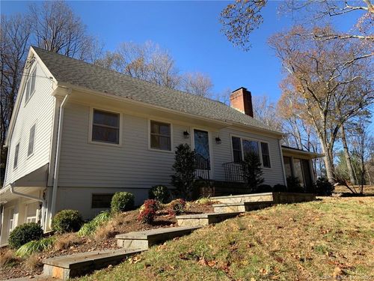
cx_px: 187
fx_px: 281
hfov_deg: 67.3
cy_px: 140
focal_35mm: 26
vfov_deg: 53.1
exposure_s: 1/849
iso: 25
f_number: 1.8
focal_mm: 4.25
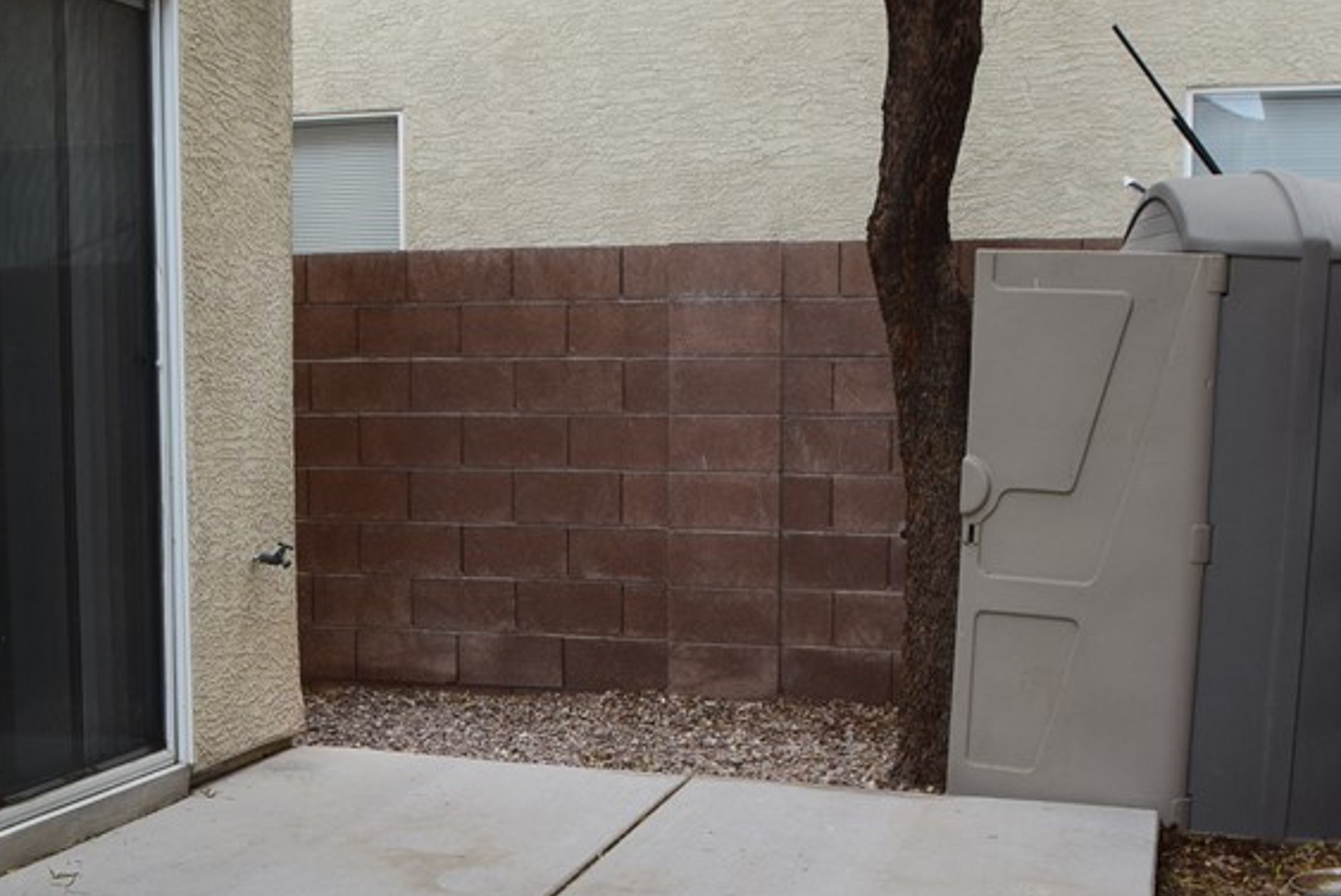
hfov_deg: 37.8
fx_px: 1938
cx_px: 460
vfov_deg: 26.0
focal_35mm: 52
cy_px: 508
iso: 400
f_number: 10
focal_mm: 18
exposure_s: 1/250
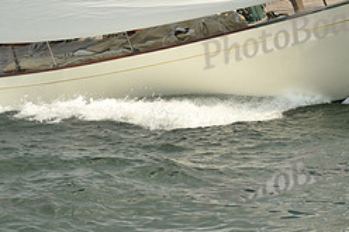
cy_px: -20
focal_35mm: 164
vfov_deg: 8.3
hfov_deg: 12.5
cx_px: 129
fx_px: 1589
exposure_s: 1/800
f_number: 9
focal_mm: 70
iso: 250
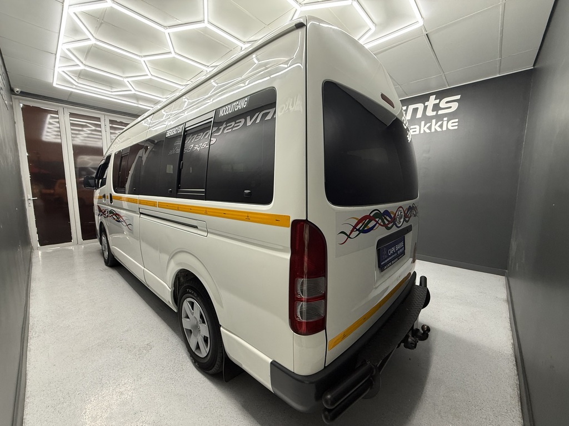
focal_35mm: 14
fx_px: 230
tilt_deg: -7.0
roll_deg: -0.8
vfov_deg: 85.7
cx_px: 284
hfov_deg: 102.1
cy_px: 213
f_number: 2.2
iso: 200
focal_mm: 2.22
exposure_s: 1/50
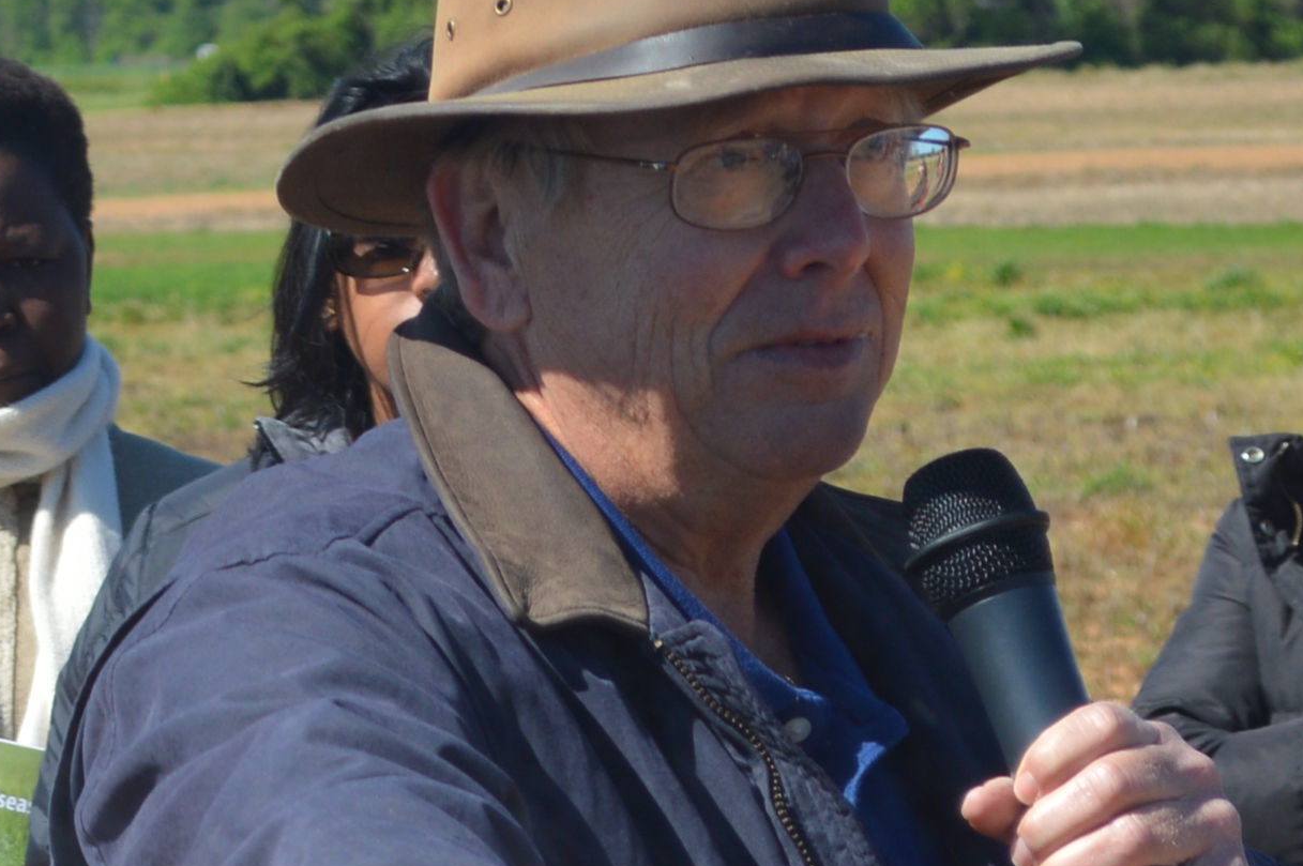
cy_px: 841
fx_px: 11060
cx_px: -732
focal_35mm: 306
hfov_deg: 6.6
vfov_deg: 4.5
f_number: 8
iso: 100
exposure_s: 1/250
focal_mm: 55
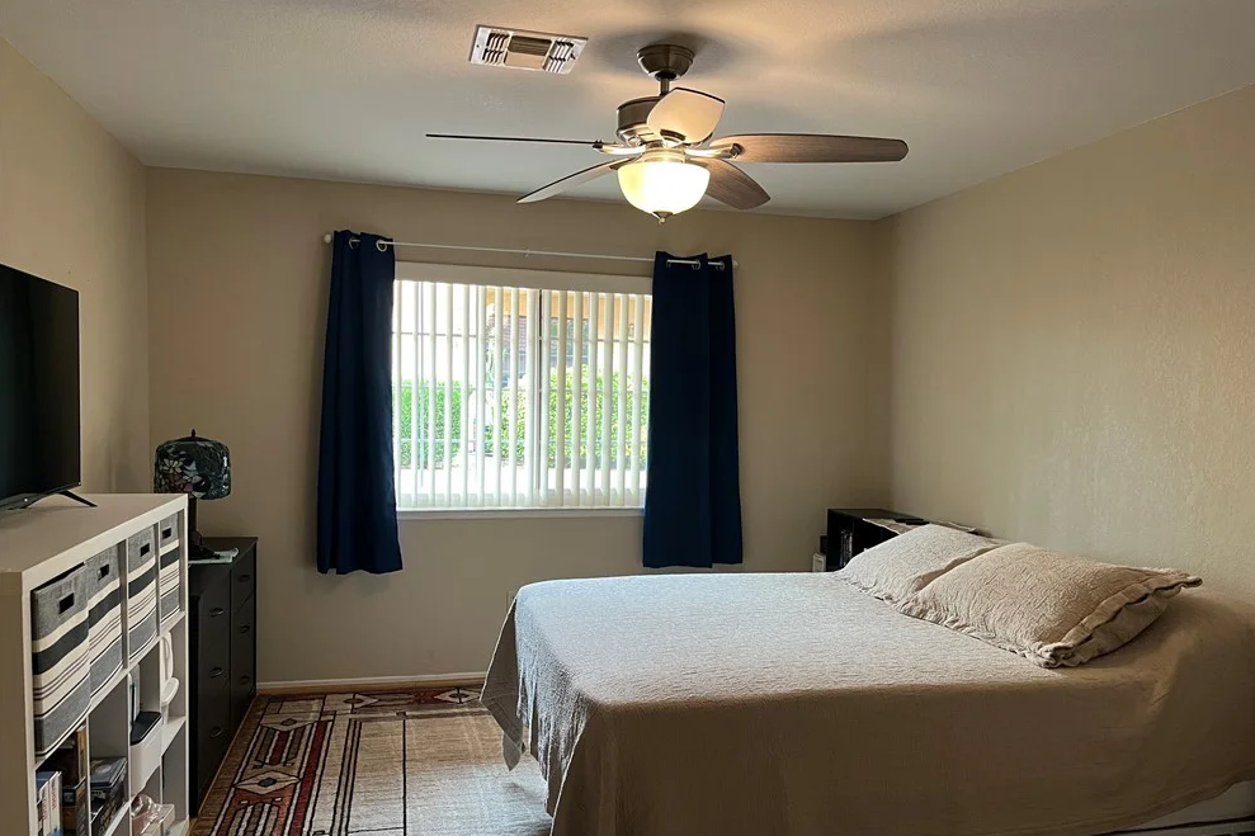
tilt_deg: -3.6
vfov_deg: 46.3
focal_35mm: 28
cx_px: 646
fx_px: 976
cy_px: 455
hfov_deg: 65.5
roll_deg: -1.3
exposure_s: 1/60
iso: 250
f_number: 1.6
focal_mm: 5.1
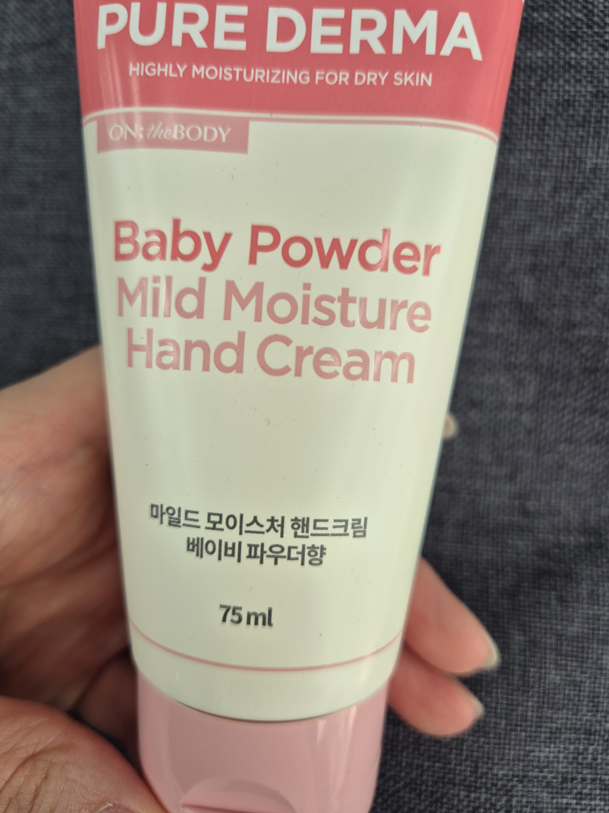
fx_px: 540
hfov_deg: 58.9
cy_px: 406
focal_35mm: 23
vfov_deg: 73.9
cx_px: 304
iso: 32
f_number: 1.8
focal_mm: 5.4
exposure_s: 1/120
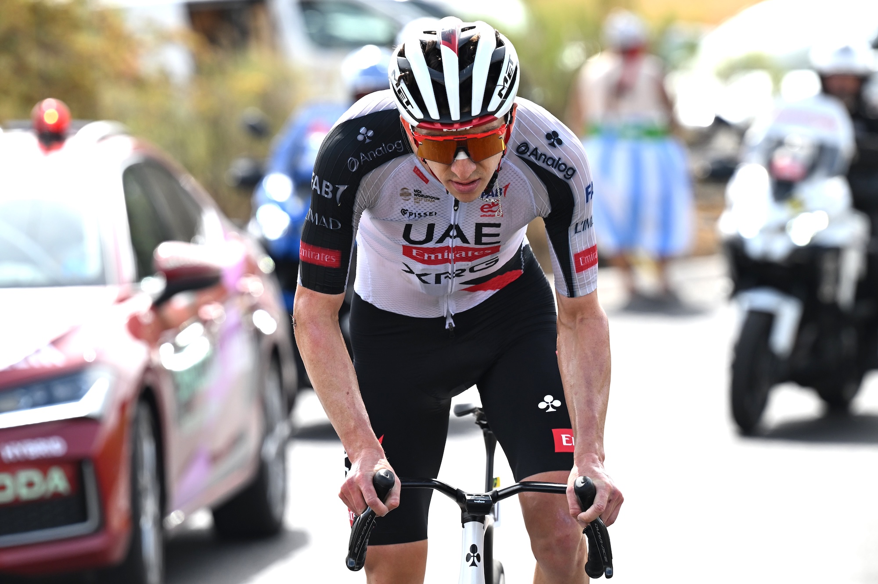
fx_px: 6022
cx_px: 439
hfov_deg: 8.3
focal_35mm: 247
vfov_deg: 5.6
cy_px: 292
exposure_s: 1/1250
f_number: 3.5
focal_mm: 165
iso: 250
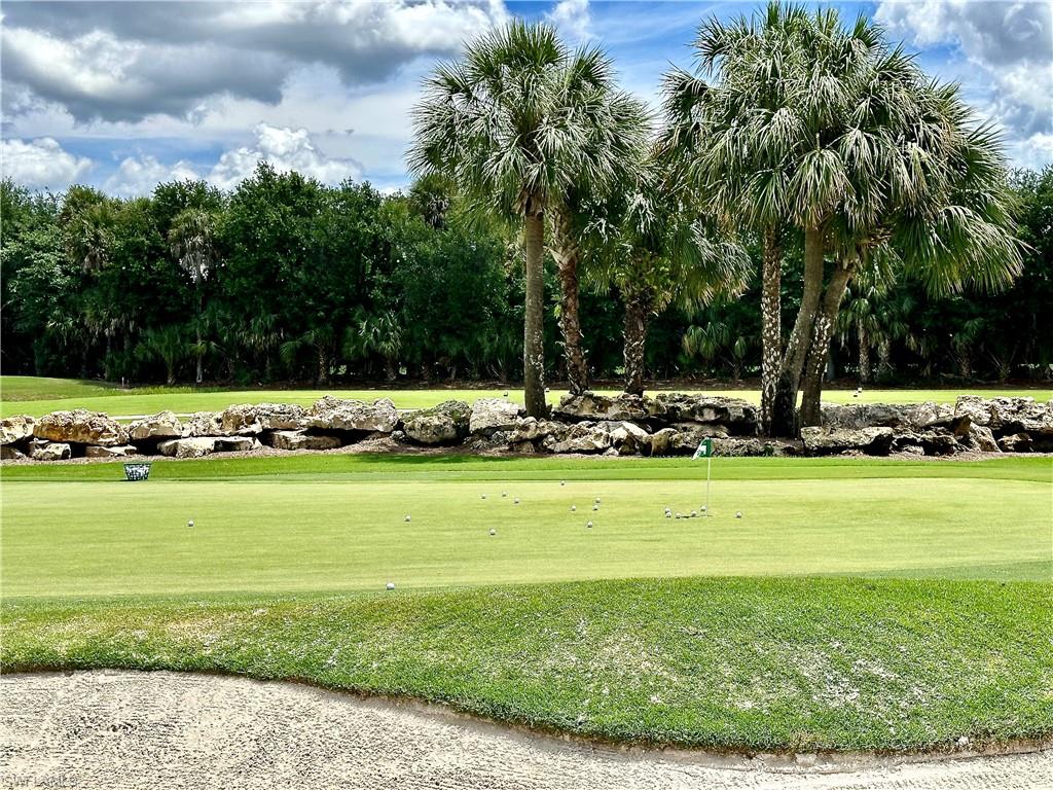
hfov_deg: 39.7
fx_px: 1460
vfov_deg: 30.3
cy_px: 395
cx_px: 526
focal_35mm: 48
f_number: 1.78
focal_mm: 6.86
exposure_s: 1/3597
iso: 64
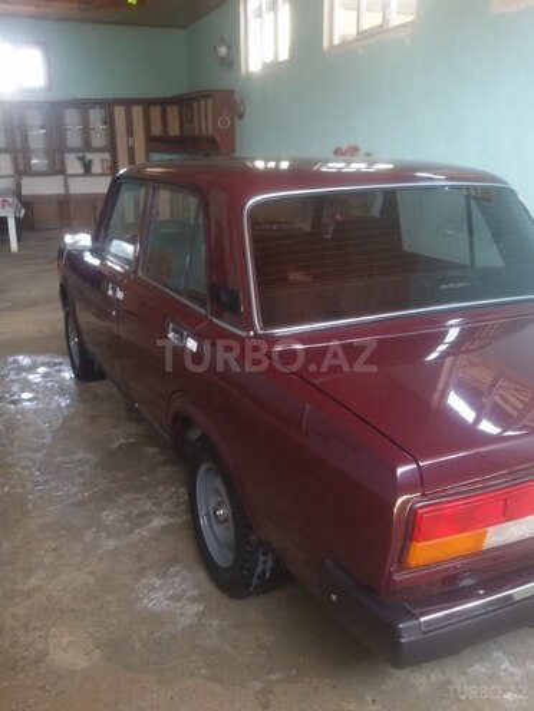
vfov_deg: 58.4
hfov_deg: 45.4
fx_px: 638
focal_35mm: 31
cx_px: 267
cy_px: 356
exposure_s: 1/25
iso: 80
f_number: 2.4
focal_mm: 2.93
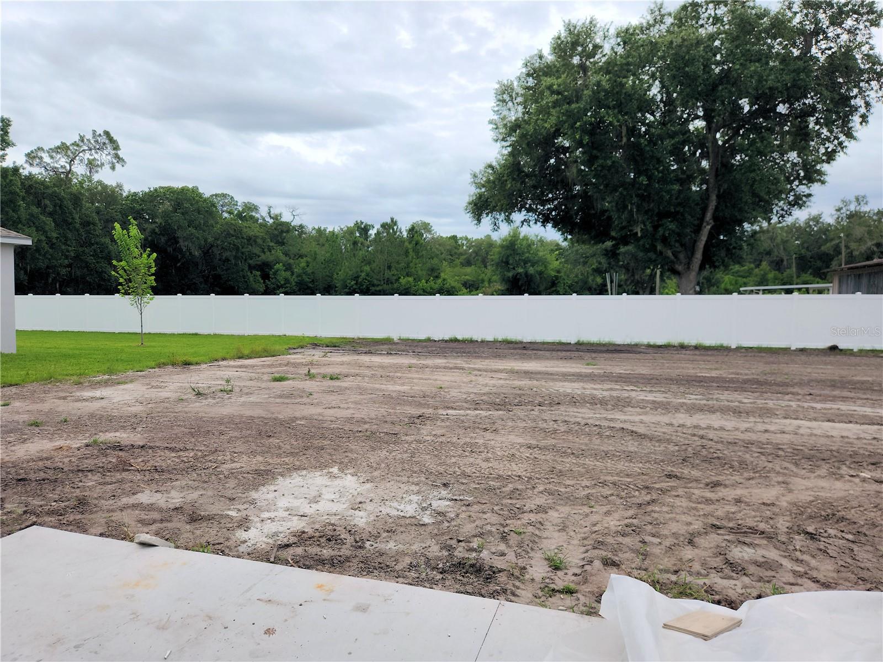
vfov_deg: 58.9
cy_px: 331
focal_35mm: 23
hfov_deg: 73.9
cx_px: 442
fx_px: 587
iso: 20
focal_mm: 5.4
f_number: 1.8
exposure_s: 1/1433
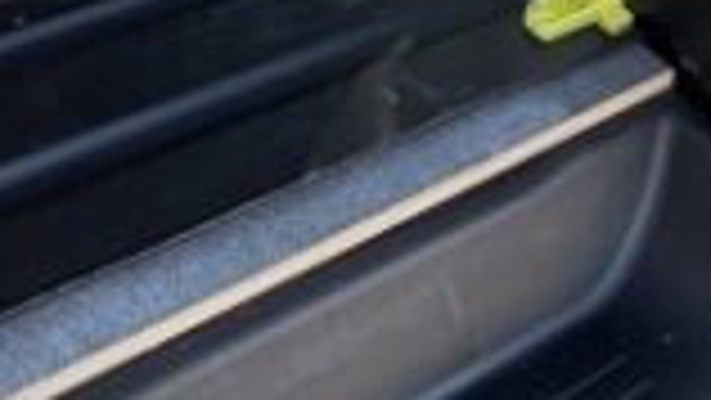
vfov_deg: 12.1
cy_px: -638
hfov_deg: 28.1
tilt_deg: -17.1
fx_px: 1396
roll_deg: -0.1
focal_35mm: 74
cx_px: 166
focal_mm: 2.22
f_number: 2.2
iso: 64
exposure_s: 1/121
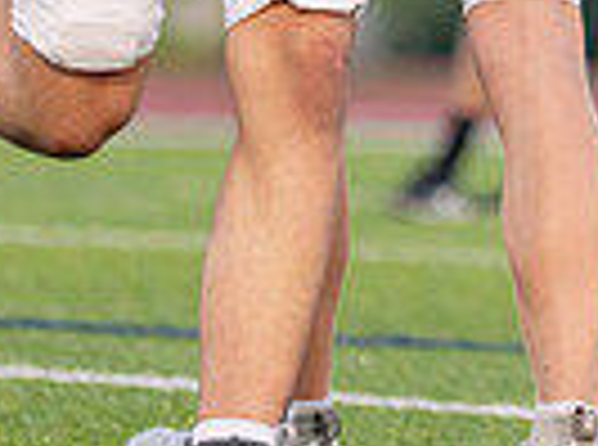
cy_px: -477
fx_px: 18366
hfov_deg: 1.9
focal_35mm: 1066
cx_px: 705
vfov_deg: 1.4
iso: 800
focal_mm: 191
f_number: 2.8
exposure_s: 1/1250
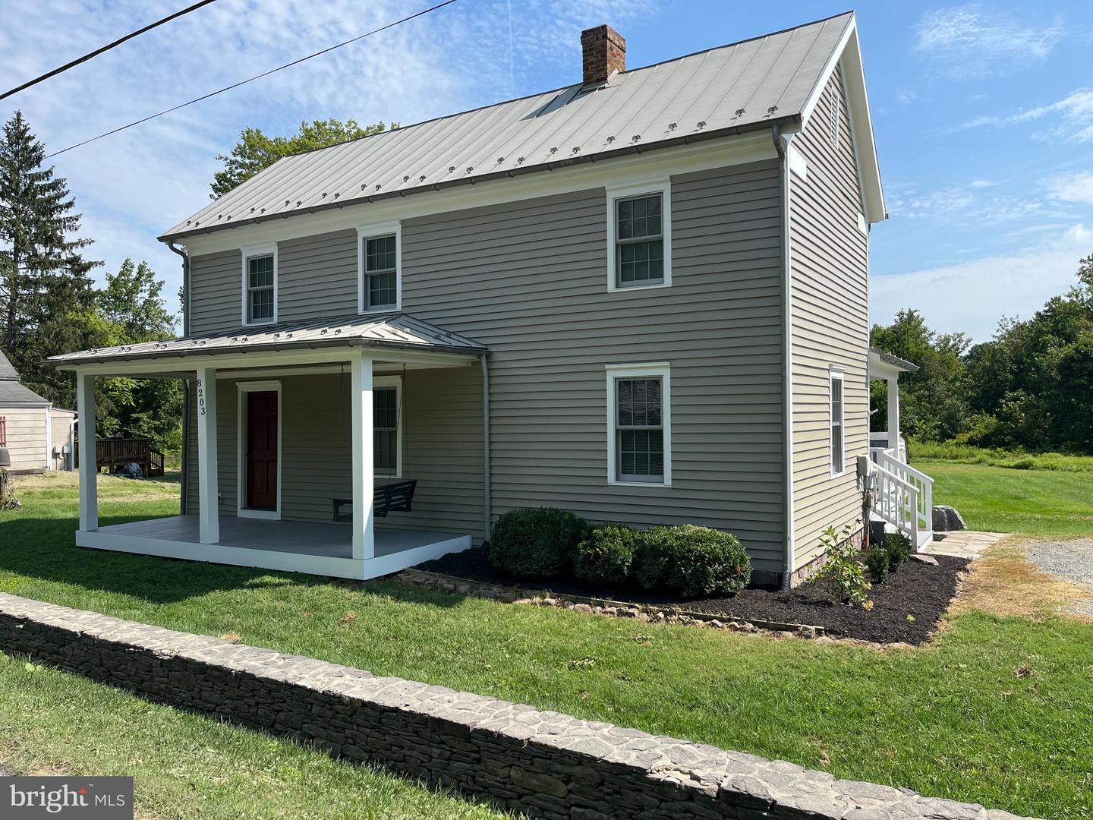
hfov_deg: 67.3
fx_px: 821
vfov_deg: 53.1
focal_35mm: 26
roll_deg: +1.3
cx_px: 546
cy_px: 410
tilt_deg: -1.3
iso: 50
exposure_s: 1/3135
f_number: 1.6
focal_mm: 5.1
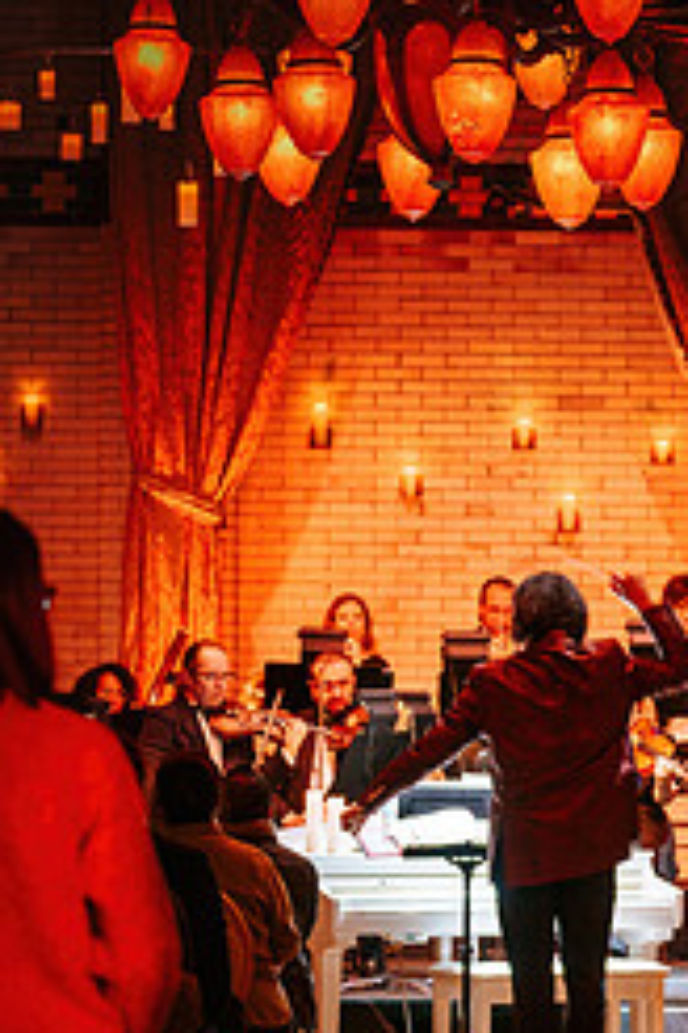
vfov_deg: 15.9
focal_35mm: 128
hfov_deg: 10.7
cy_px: 861
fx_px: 3669
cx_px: 592
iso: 1000
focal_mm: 70
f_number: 2.8
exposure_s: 1/30
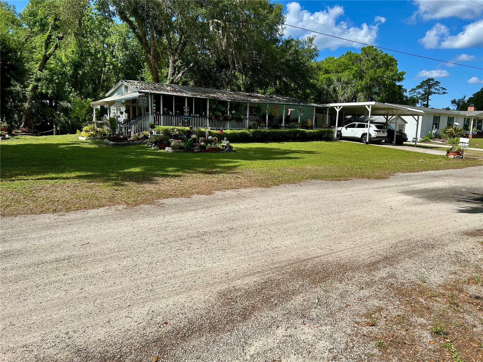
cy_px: 181
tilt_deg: -8.1
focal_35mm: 26
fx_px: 363
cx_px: 242
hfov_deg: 67.3
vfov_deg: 53.1
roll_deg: -1.9
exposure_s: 1/5587
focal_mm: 5.7
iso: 50
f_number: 1.5
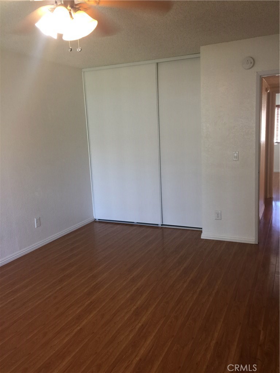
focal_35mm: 29
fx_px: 313
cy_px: 186
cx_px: 140
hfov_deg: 48.2
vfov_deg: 61.7
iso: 40
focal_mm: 4.15
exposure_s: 1/15
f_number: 2.2
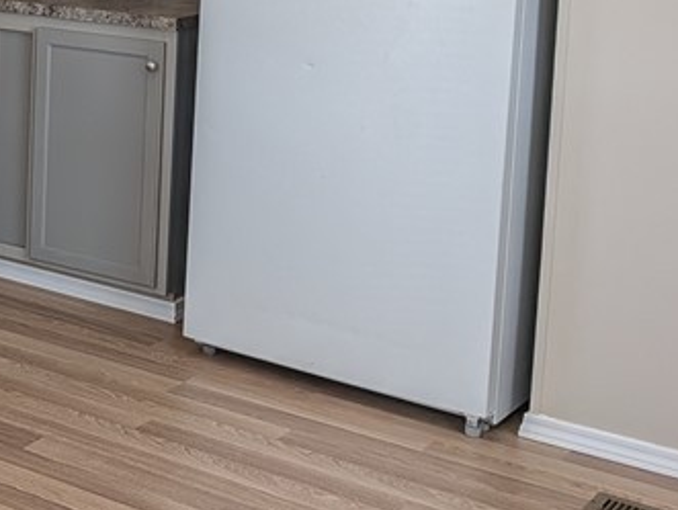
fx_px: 1451
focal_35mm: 74
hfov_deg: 22.0
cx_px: -331
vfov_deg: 19.2
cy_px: -35
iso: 31
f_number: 1.68
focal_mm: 6.9
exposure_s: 1/120
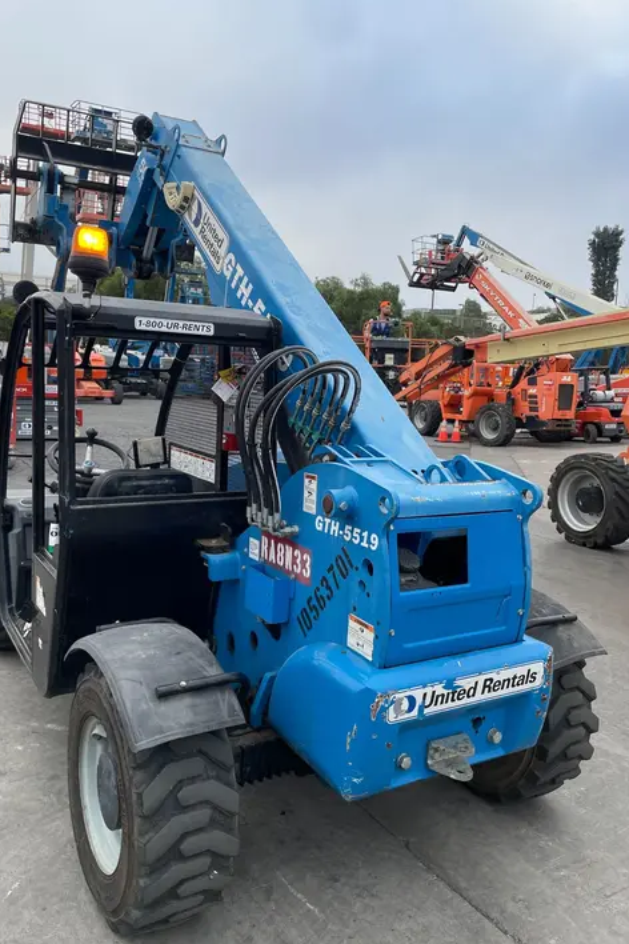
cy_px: 467
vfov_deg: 65.5
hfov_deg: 46.3
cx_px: 281
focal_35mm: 28
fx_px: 734
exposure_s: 1/643
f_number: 1.6
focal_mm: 4.2
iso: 50
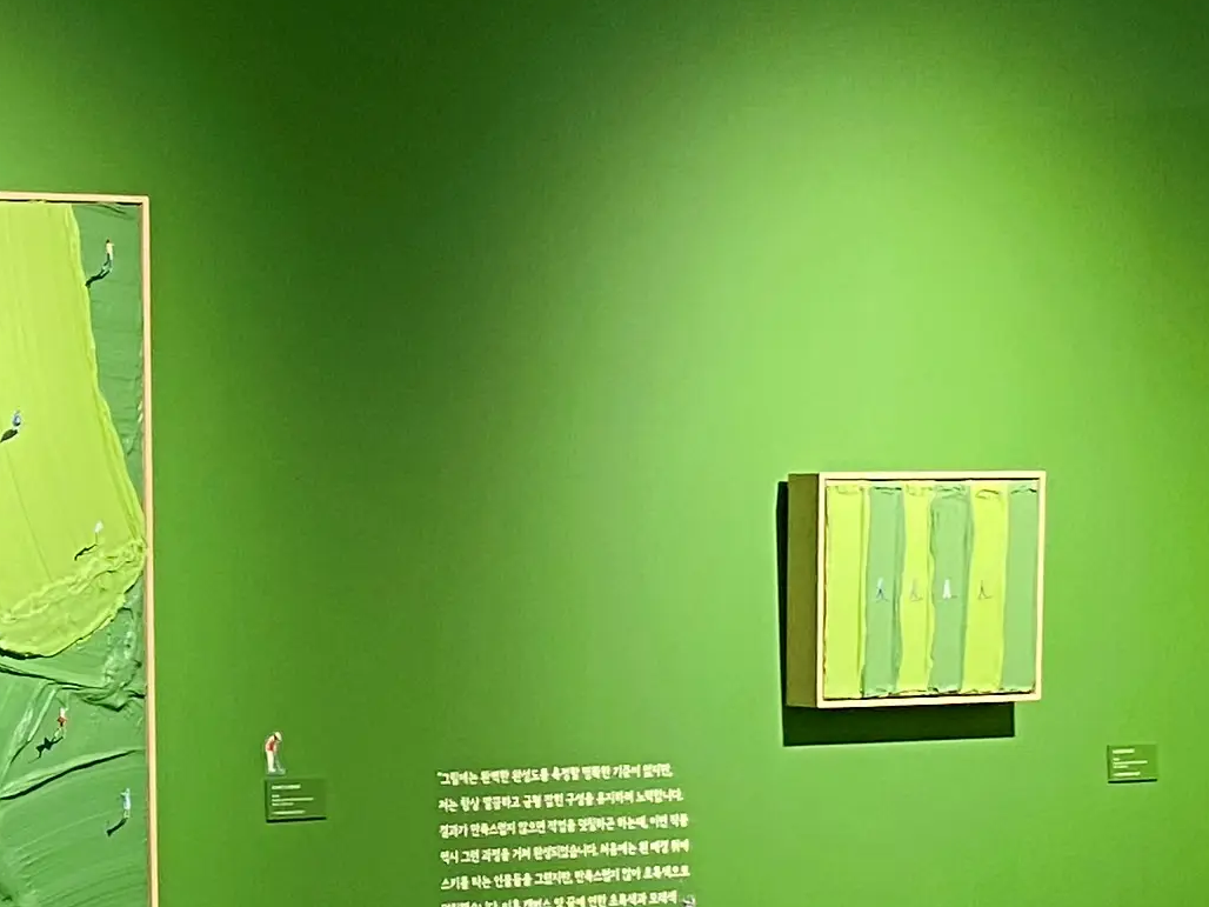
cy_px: 641
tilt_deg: +0.5
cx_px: -1137
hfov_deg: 15.7
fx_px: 3562
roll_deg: +0.6
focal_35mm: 102
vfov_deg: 14.5
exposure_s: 1/60
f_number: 1.8
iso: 80
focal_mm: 4.25
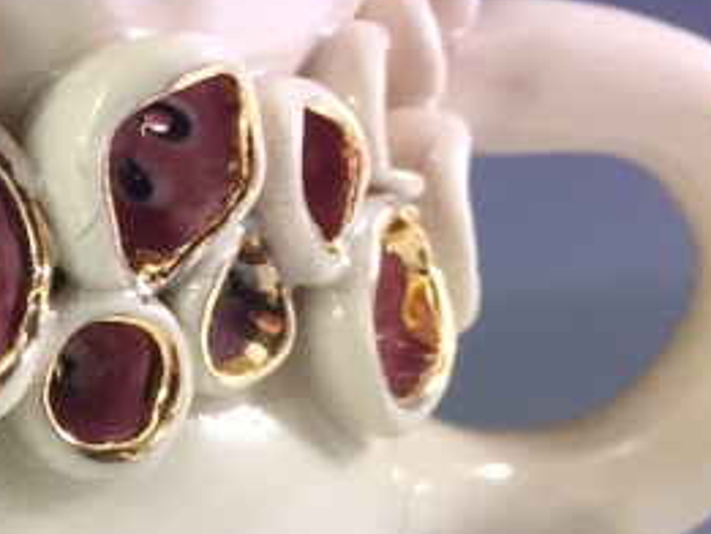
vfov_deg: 14.8
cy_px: 206
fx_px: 2055
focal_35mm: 100
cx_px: -294
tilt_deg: -11.8
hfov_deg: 17.9
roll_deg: -1.7
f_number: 2.2
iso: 40
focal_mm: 4.15
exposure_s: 1/30
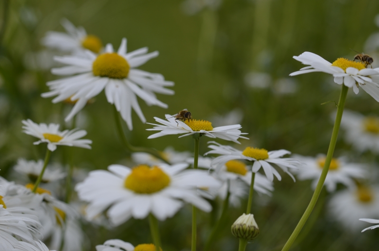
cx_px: 190
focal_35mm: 128
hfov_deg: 16.1
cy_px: 126
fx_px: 1340
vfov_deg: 10.7
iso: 200
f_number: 7.1
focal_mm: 85
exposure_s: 1/400
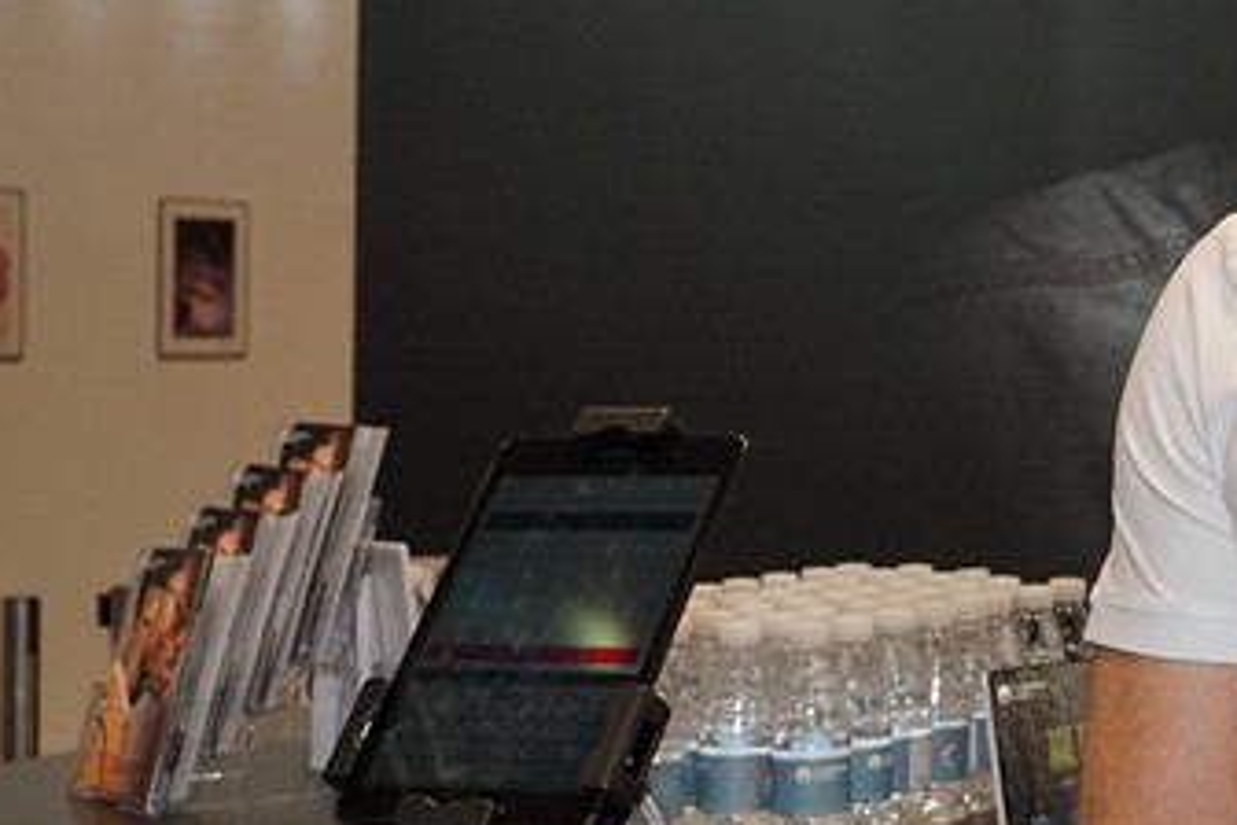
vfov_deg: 16.4
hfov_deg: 22.6
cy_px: 328
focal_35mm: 83
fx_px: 2852
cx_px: 1469
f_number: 7.1
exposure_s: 1/80
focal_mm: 31
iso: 1000
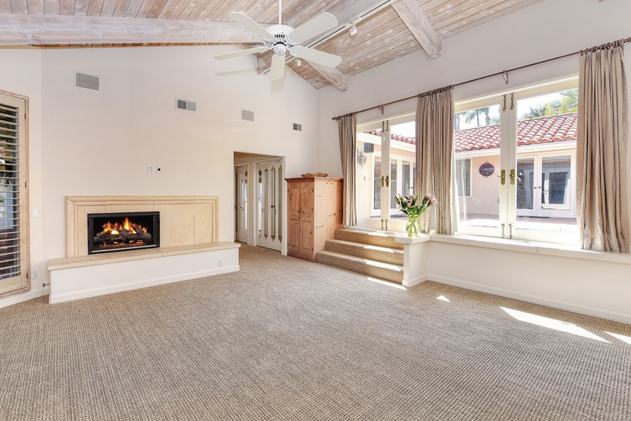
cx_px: 287
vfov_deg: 73.7
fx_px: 280
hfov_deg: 96.5
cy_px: 199
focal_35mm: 16
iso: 160
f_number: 7.1
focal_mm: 14
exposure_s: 1/60
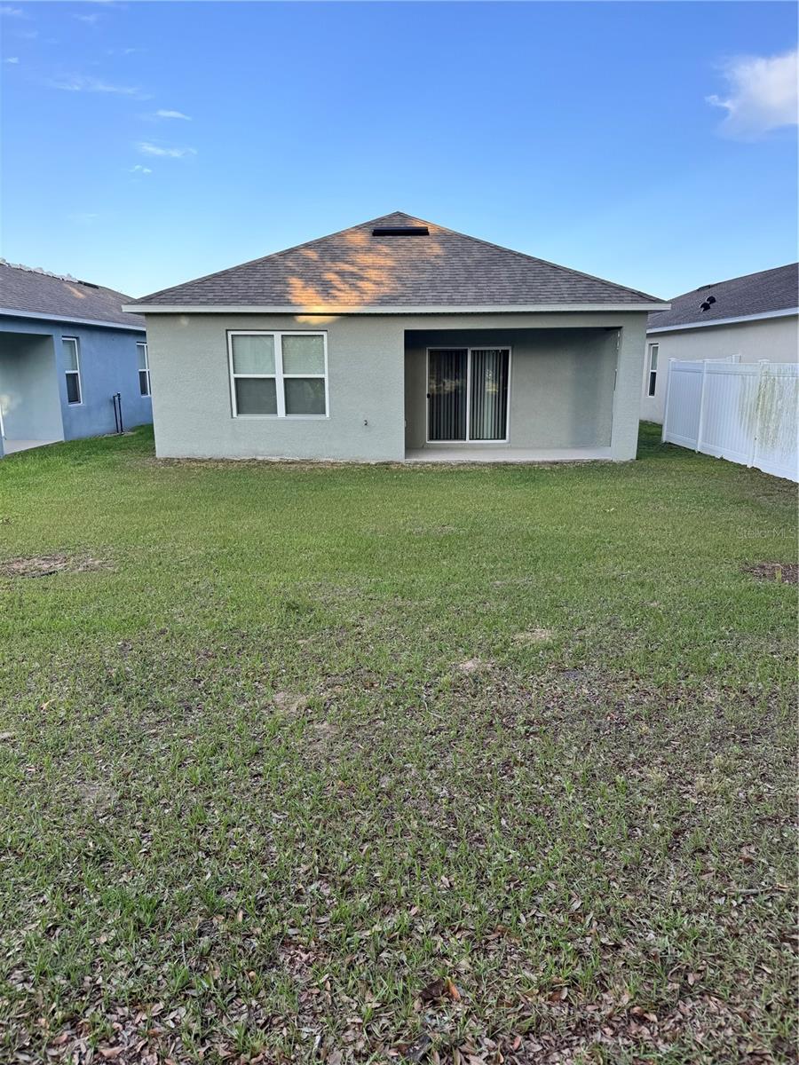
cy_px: 532
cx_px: 400
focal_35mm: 24
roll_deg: +0.0
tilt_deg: -12.8
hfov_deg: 56.8
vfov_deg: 71.6
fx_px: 739
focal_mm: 6.76
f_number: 1.78
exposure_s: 1/822
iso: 80
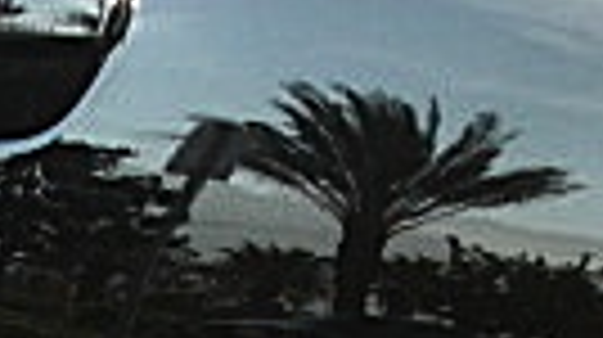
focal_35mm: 188
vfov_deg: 6.2
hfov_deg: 11.4
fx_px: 3002
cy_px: 789
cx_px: 27
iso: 100
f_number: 2.8
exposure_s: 1/100
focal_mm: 6.3
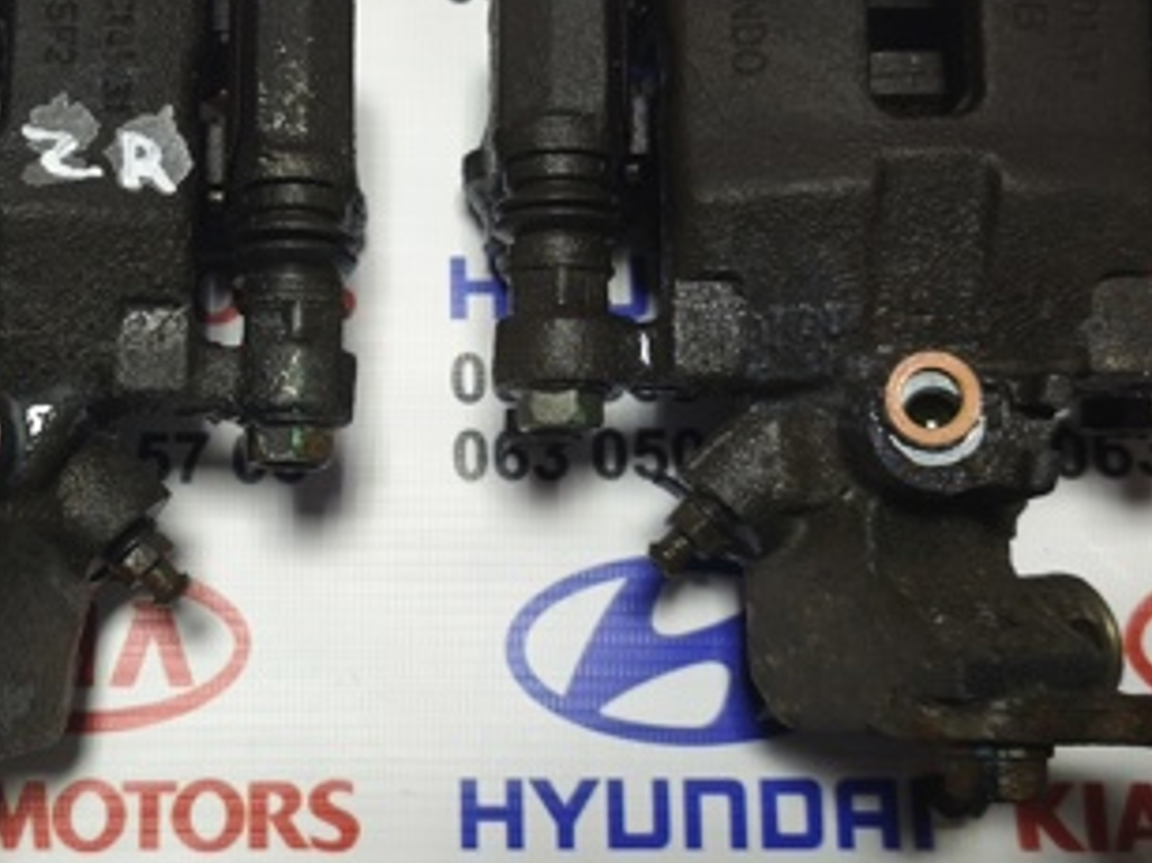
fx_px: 1597
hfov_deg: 38.9
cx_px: 326
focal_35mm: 48
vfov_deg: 30.2
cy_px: 428
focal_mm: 5.35
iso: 320
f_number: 1.7
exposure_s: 1/45
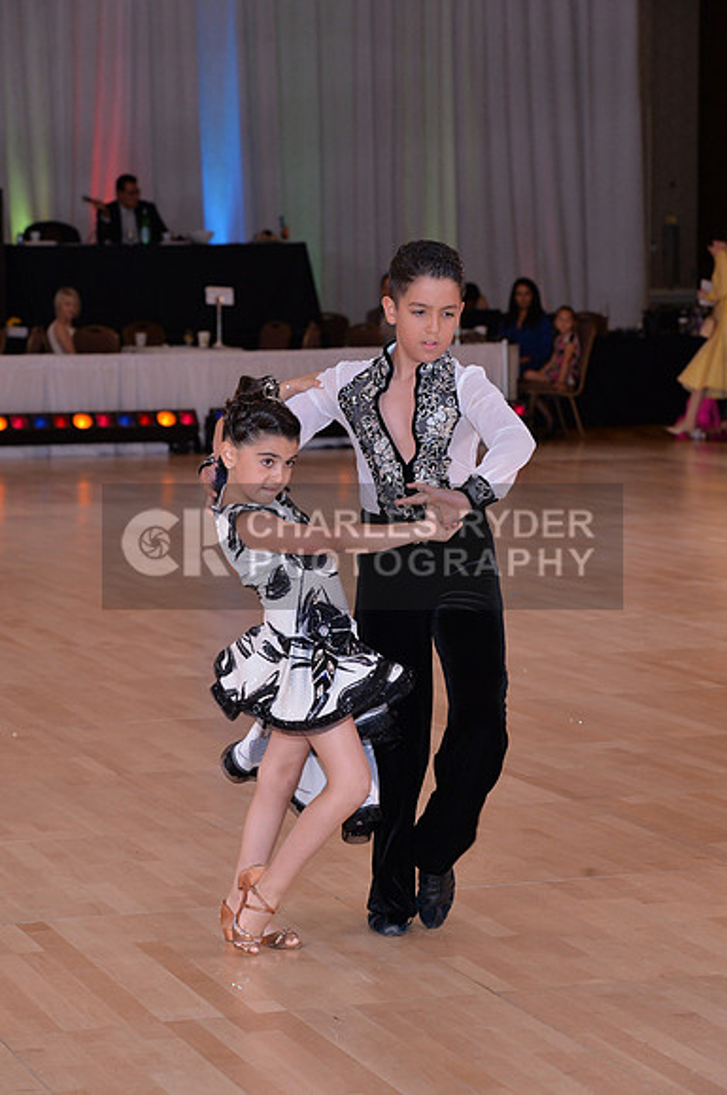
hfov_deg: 12.4
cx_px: 364
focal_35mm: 110
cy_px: 548
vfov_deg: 18.6
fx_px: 3342
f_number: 6.3
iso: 2000
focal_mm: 110
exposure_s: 1/250
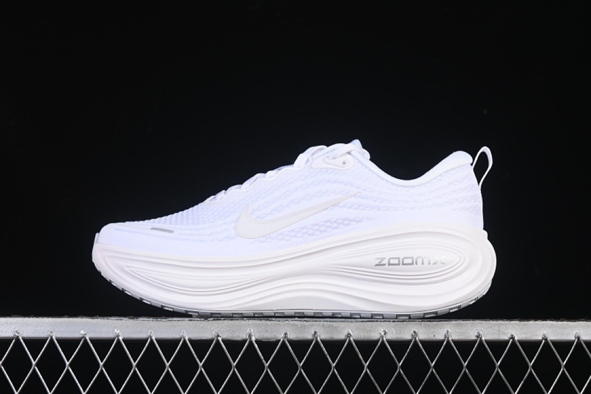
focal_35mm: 75
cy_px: 197
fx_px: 1231
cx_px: 296
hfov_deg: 27.0
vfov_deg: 18.2
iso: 160
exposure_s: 1/100
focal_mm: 50
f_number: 8
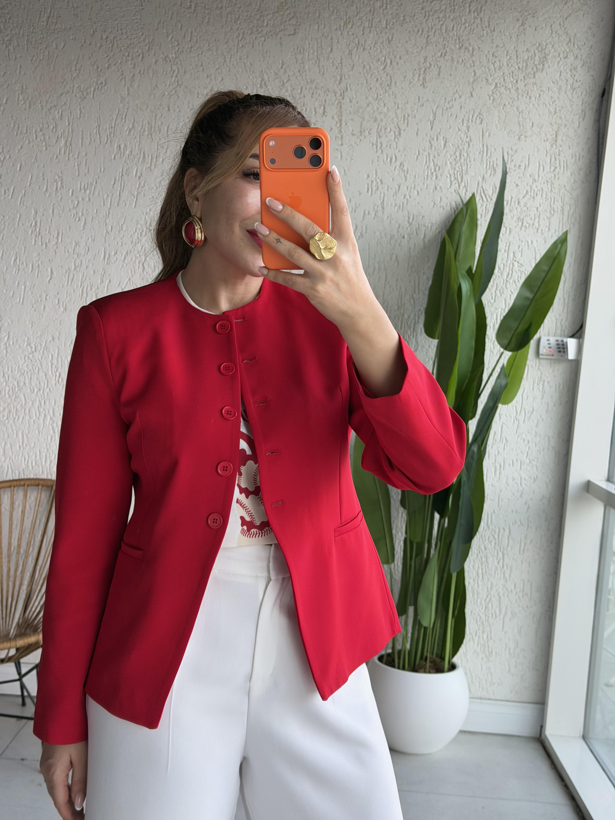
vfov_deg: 39.7
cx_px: 308
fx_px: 1137
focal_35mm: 48
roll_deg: -5.7
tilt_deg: -19.9
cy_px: 410
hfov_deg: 30.3
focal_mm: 6.76
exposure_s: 1/121
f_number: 1.78
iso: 80
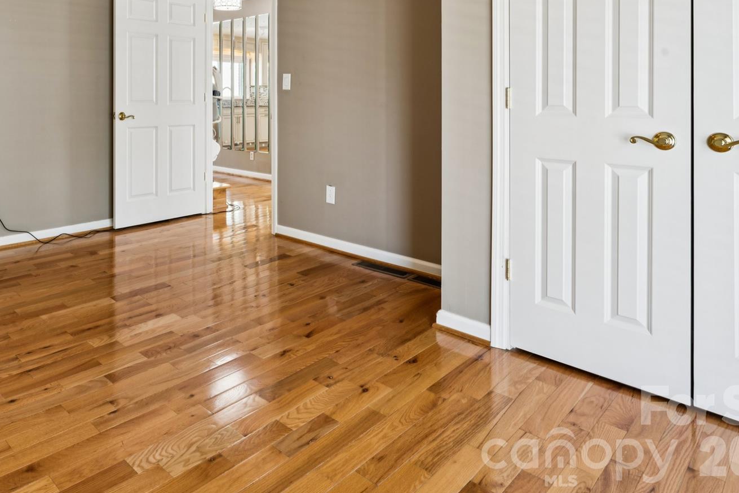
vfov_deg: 47.9
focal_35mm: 26
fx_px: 526
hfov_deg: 68.1
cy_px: 111
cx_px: 244
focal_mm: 16.4
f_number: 13
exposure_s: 1/3.33
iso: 200
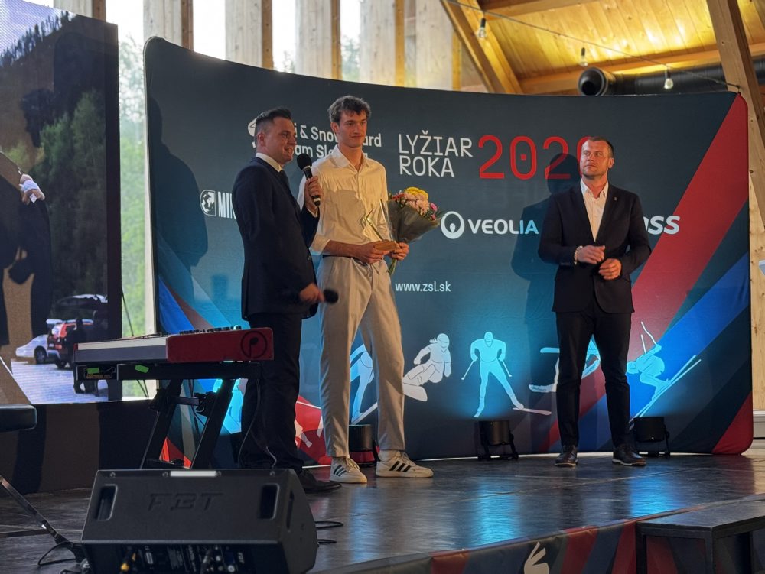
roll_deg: +1.0
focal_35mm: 48
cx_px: 382
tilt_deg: +2.4
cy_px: 287
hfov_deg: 39.6
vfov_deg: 30.3
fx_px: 1061
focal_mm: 6.76
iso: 80
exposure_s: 1/50
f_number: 1.78
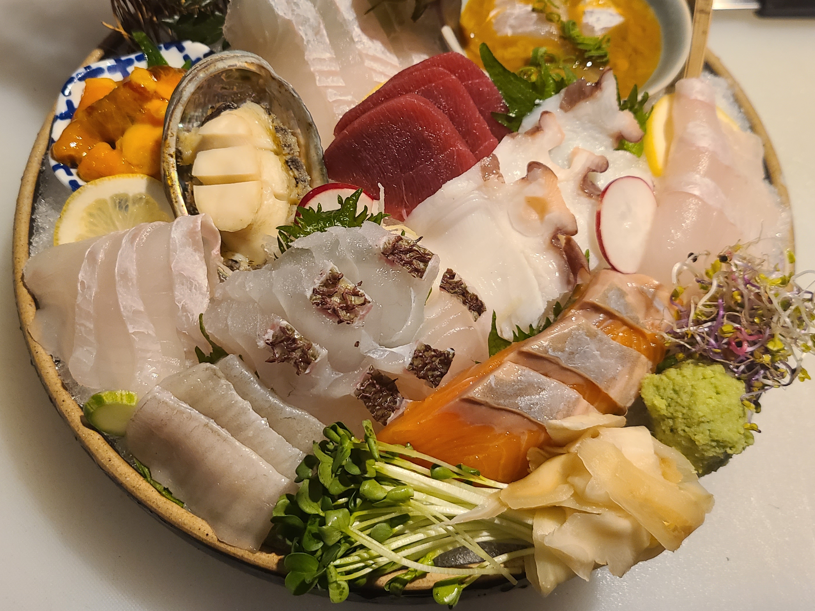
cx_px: 407
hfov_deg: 50.1
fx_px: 871
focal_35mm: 37
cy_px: 219
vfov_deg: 38.4
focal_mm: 5.4
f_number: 1.8
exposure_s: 1/39
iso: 320
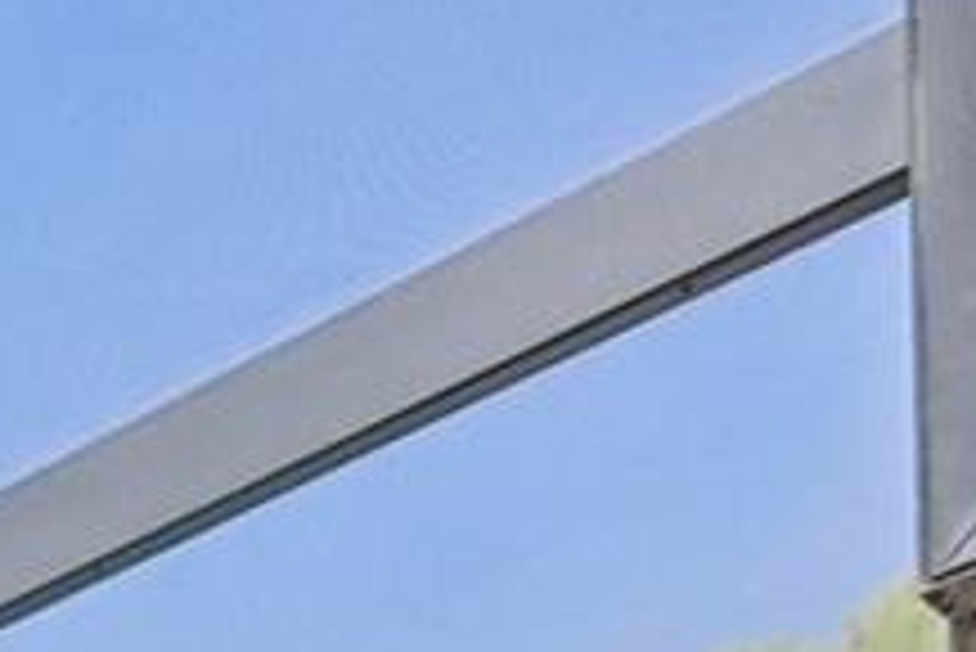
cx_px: -1318
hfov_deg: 14.1
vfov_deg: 9.1
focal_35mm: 103
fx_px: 2794
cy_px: 2235
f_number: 8
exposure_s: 1/320
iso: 400
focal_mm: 14
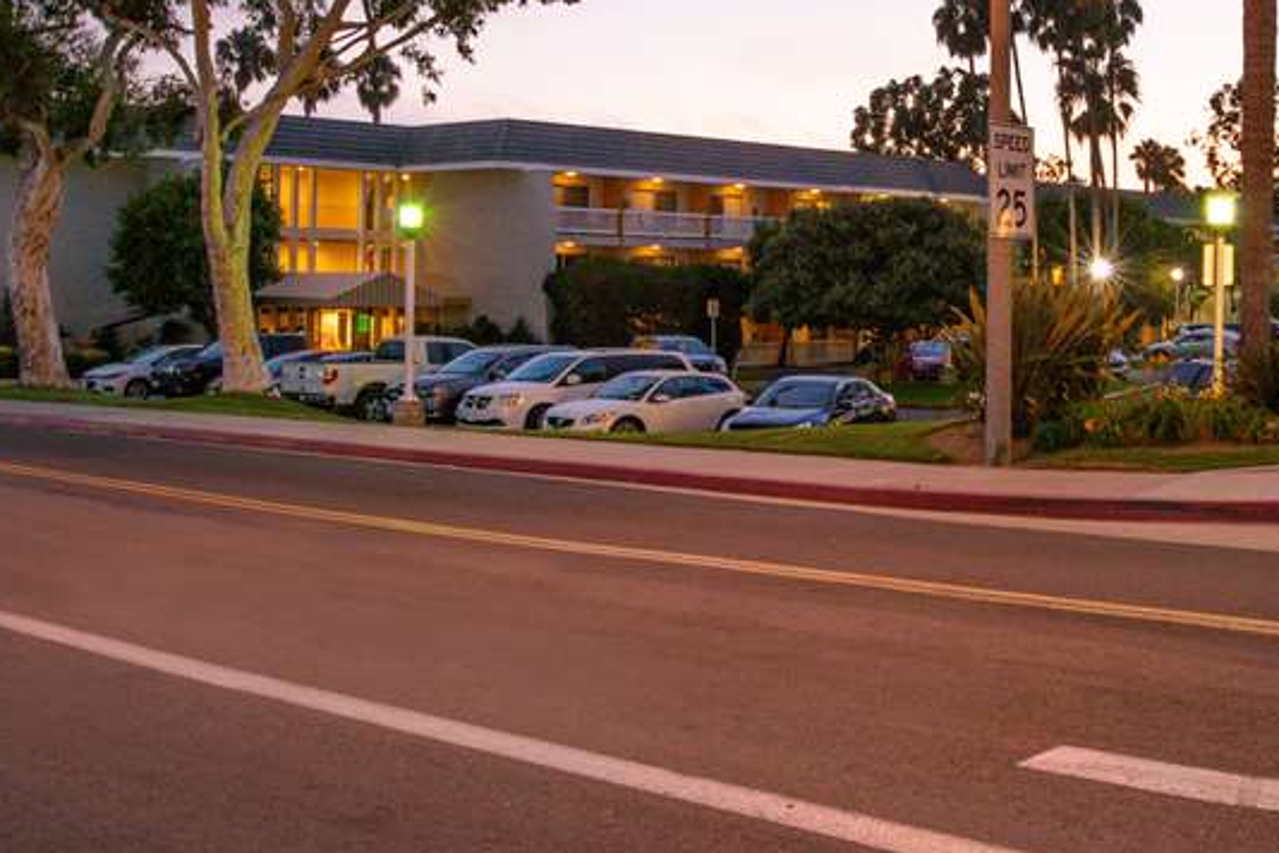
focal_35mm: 46
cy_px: 183
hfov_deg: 41.7
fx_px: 1634
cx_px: 931
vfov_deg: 28.7
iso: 640
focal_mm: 24
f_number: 13
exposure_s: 1/3
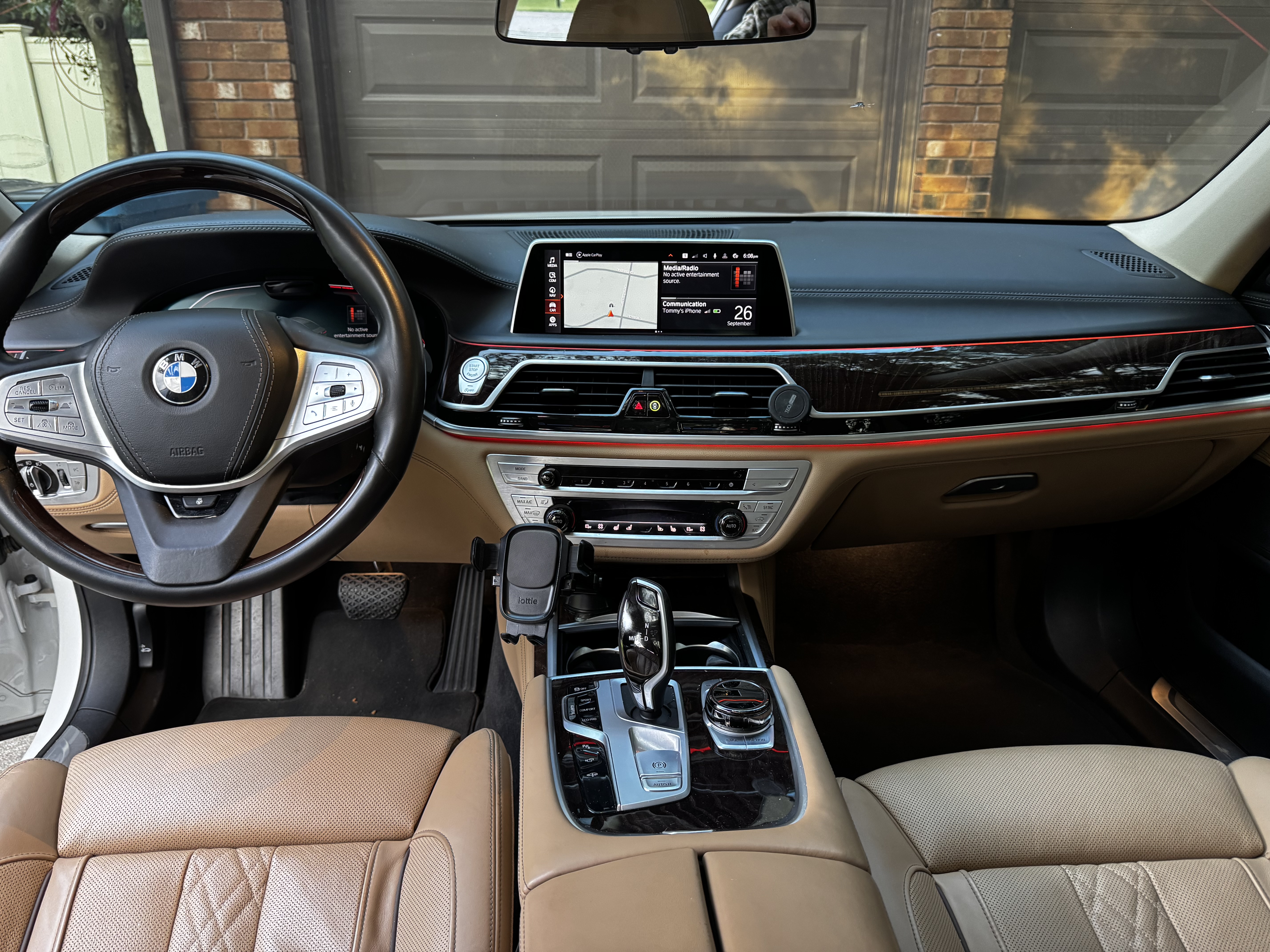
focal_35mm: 24
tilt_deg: -20.3
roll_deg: -0.1
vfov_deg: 56.8
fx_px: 881
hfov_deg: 71.6
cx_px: 635
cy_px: 476
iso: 500
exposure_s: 1/49
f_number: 1.78
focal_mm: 6.76
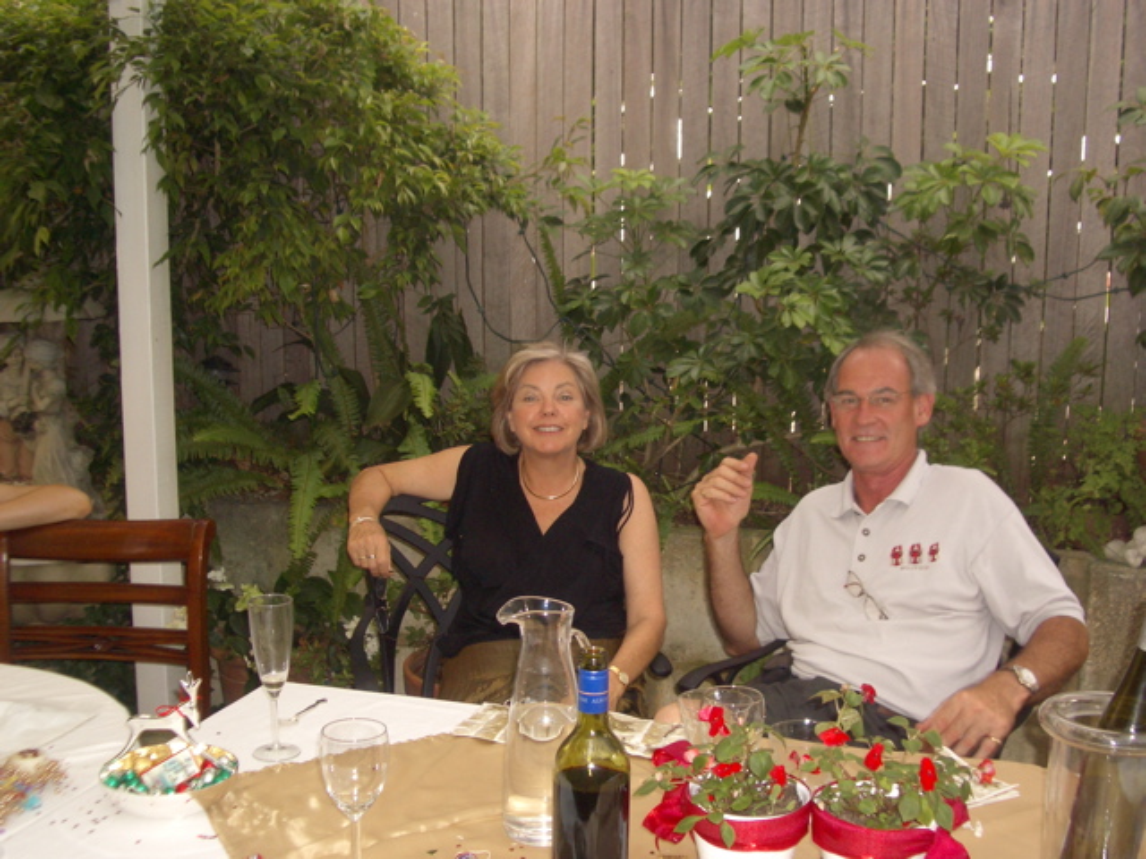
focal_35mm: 41
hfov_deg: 45.8
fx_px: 1357
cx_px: 573
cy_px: 430
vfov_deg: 35.1
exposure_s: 1/60
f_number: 2.8
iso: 100
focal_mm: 6.8
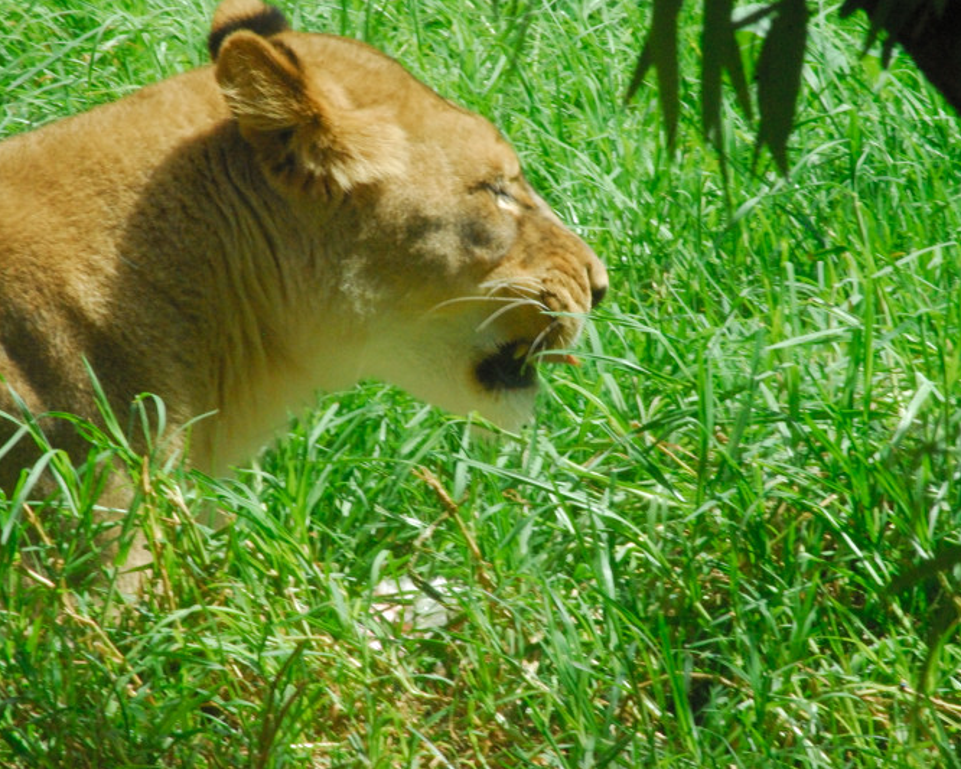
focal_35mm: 423
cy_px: 384
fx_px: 12033
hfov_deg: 4.6
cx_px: 459
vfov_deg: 3.7
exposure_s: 1/90
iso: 1600
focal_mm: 250
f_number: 32
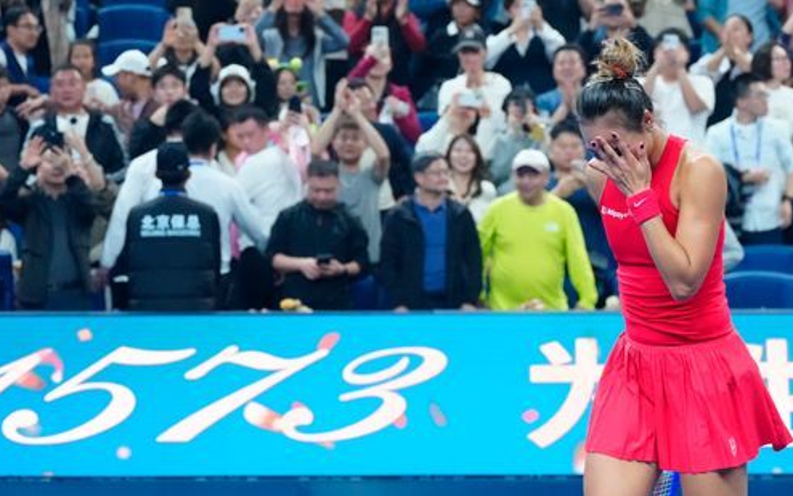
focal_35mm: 211
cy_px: 291
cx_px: 722
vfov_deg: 6.2
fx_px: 4561
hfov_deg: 9.9
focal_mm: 100
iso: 5000
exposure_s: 1/800
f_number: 4.5
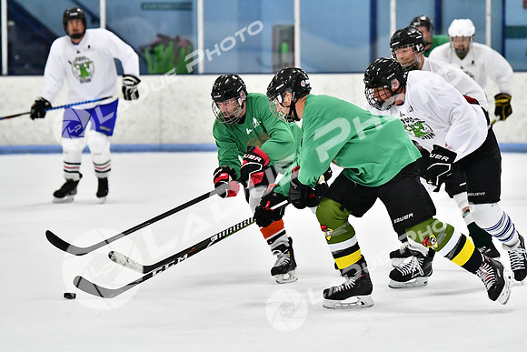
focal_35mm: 225
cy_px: 176
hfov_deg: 9.1
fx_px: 3294
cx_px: 264
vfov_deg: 6.1
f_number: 2.8
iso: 6400
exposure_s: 1/1600
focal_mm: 150
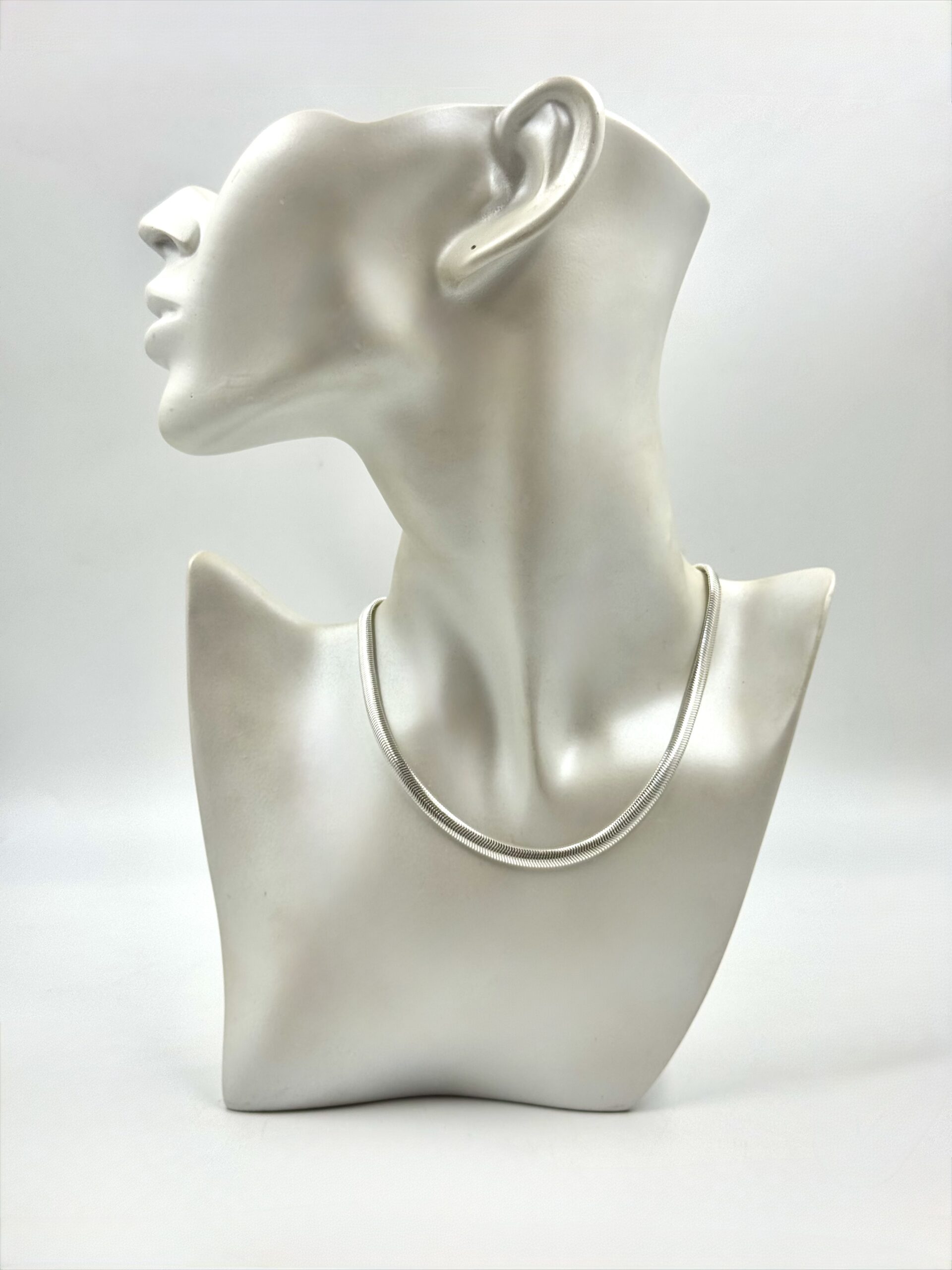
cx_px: 476
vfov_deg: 39.7
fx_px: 1760
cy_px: 635
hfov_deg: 30.3
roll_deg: +3.1
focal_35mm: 48
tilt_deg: -9.3
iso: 64
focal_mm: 6.76
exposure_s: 1/1152
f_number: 1.78
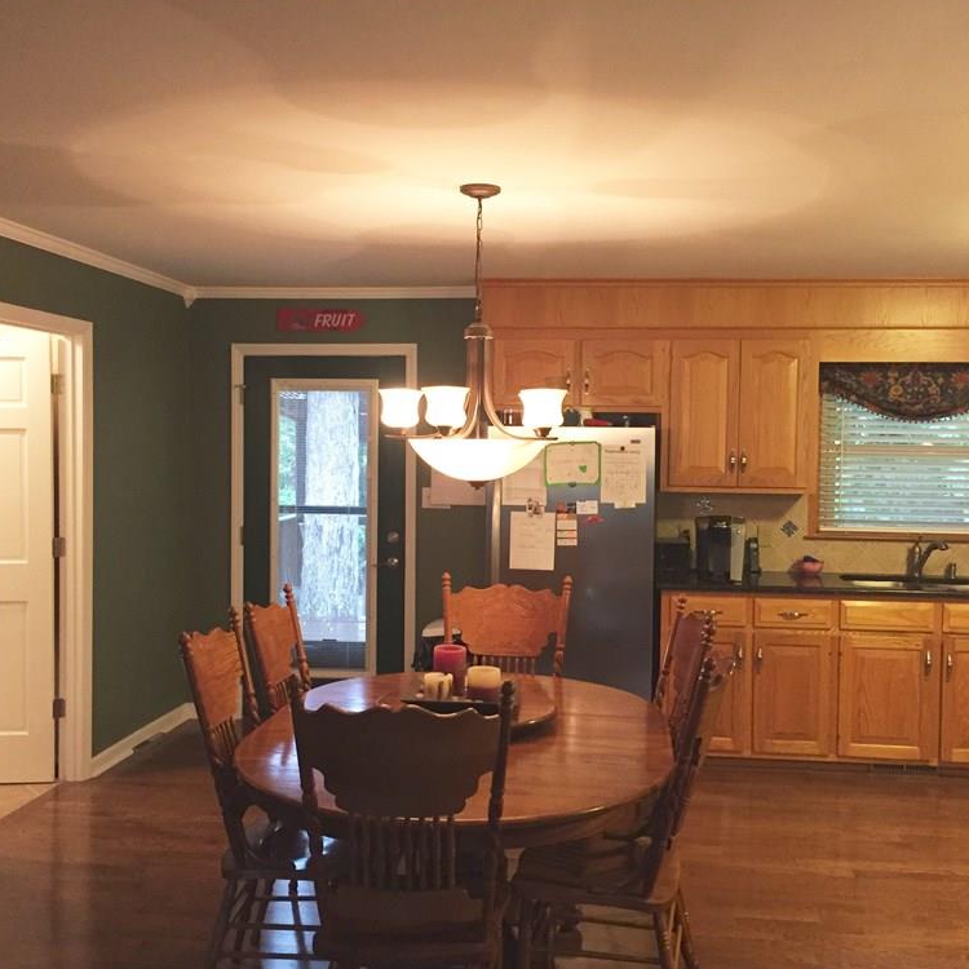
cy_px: 486
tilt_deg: -2.9
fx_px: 1108
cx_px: 504
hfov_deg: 47.2
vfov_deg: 47.2
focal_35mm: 35
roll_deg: -1.3
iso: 250
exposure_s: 1/30
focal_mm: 4.15
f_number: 2.2
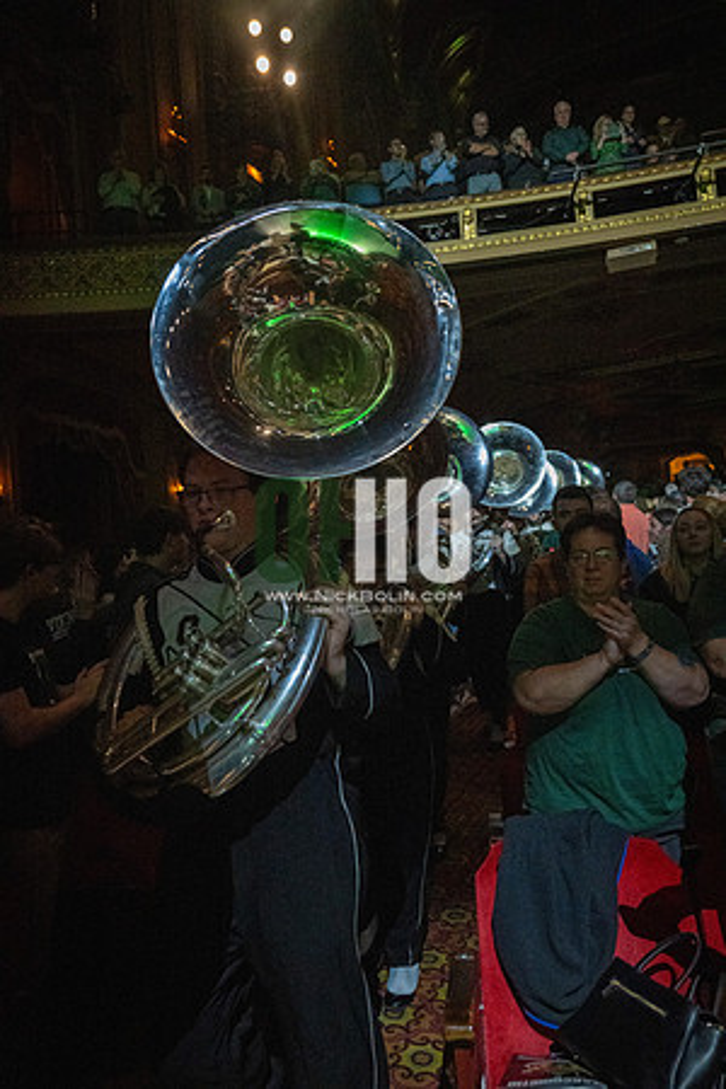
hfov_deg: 53.1
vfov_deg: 73.7
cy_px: 544
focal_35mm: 24
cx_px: 363
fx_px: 726
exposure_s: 1/500
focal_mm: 24
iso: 20000
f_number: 2.8
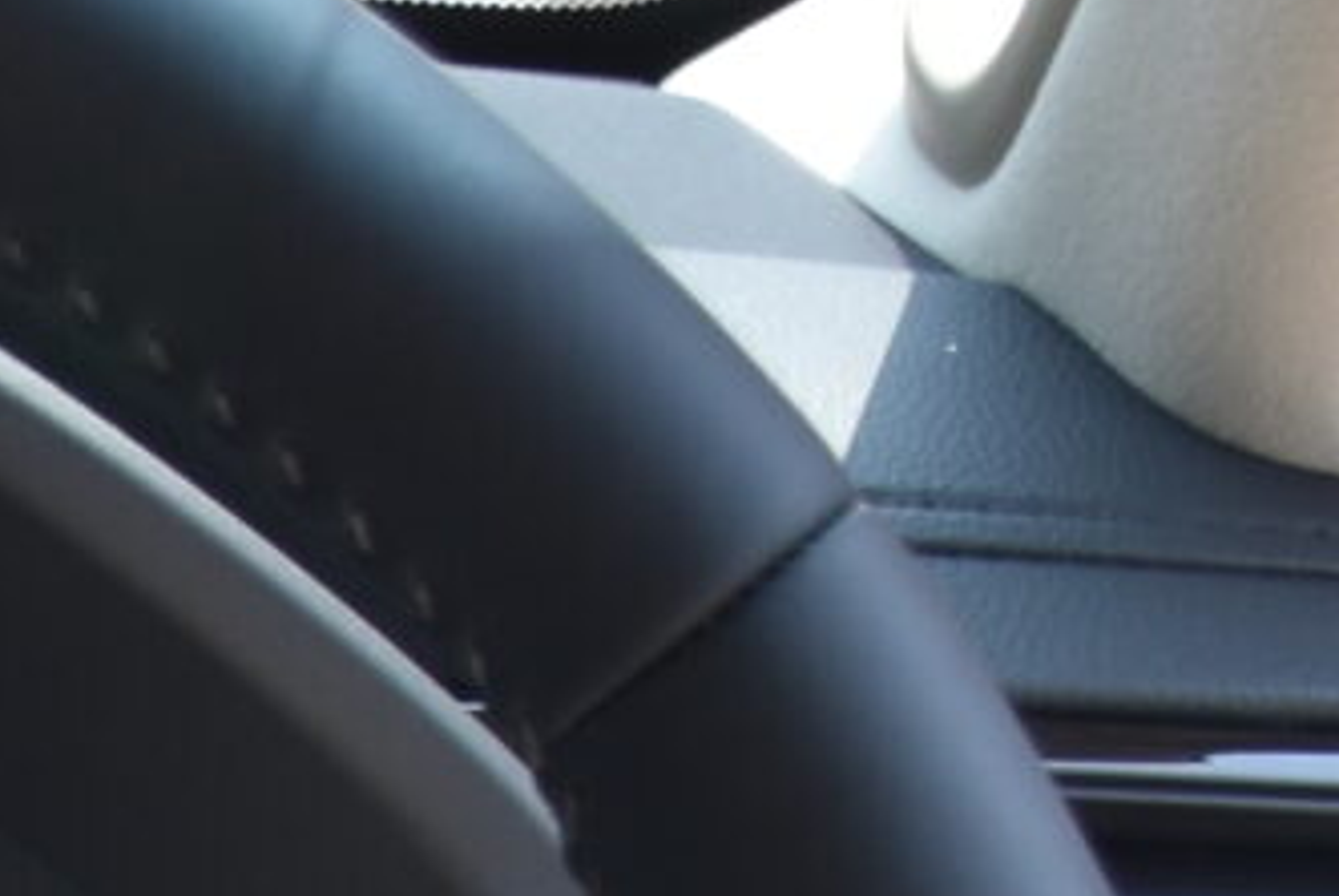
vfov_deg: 5.4
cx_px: -1948
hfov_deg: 8.2
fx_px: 8599
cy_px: 3186
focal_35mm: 231
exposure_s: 1/250
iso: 200
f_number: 6.3
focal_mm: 20
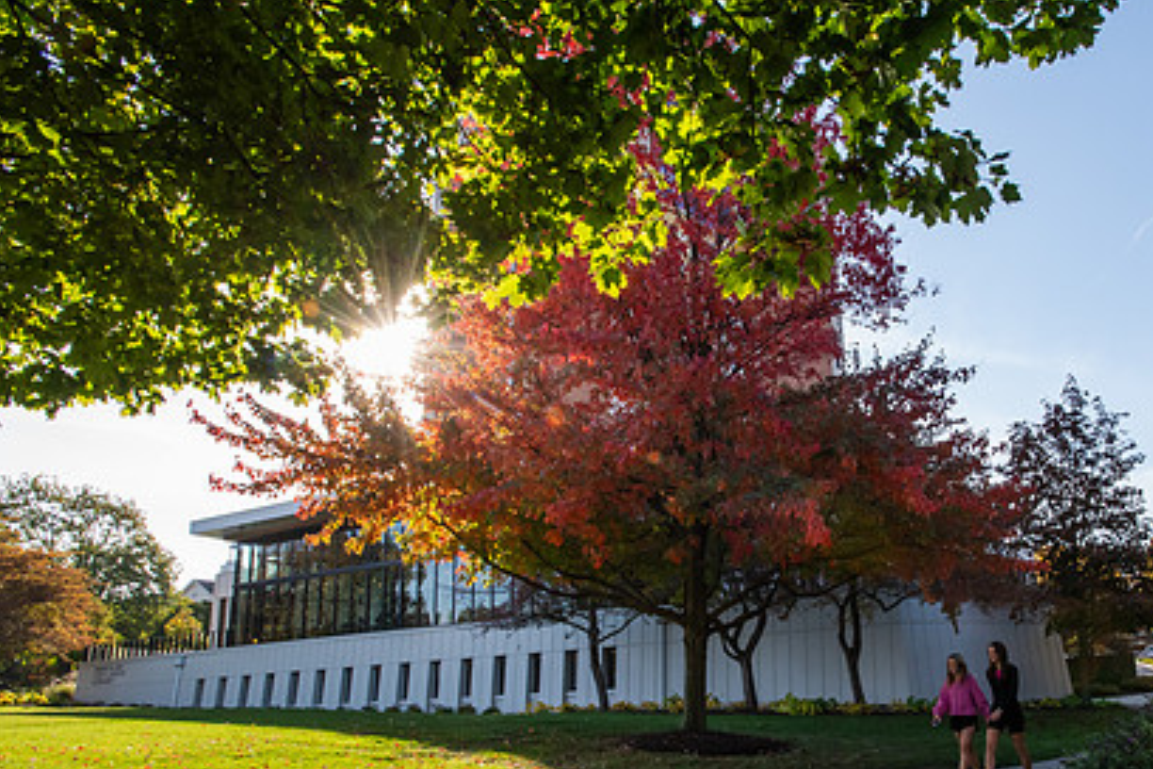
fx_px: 865
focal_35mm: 27
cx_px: 794
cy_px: 516
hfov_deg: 65.1
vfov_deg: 47.1
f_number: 18
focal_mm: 19
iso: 800
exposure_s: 1/125
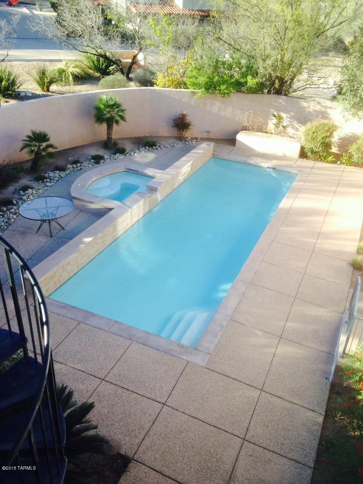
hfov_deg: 42.9
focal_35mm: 33
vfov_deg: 55.4
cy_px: 242
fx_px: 461
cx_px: 182
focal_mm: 4.12
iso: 50
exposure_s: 1/247
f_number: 2.4
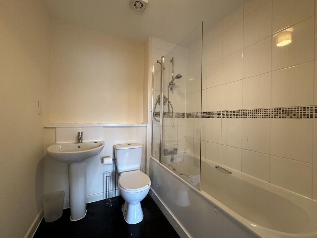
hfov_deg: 102.1
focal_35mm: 14
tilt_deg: -0.2
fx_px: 128
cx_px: 158
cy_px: 119
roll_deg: -0.9
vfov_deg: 85.7
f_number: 2.2
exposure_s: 1/96
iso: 320
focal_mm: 2.22
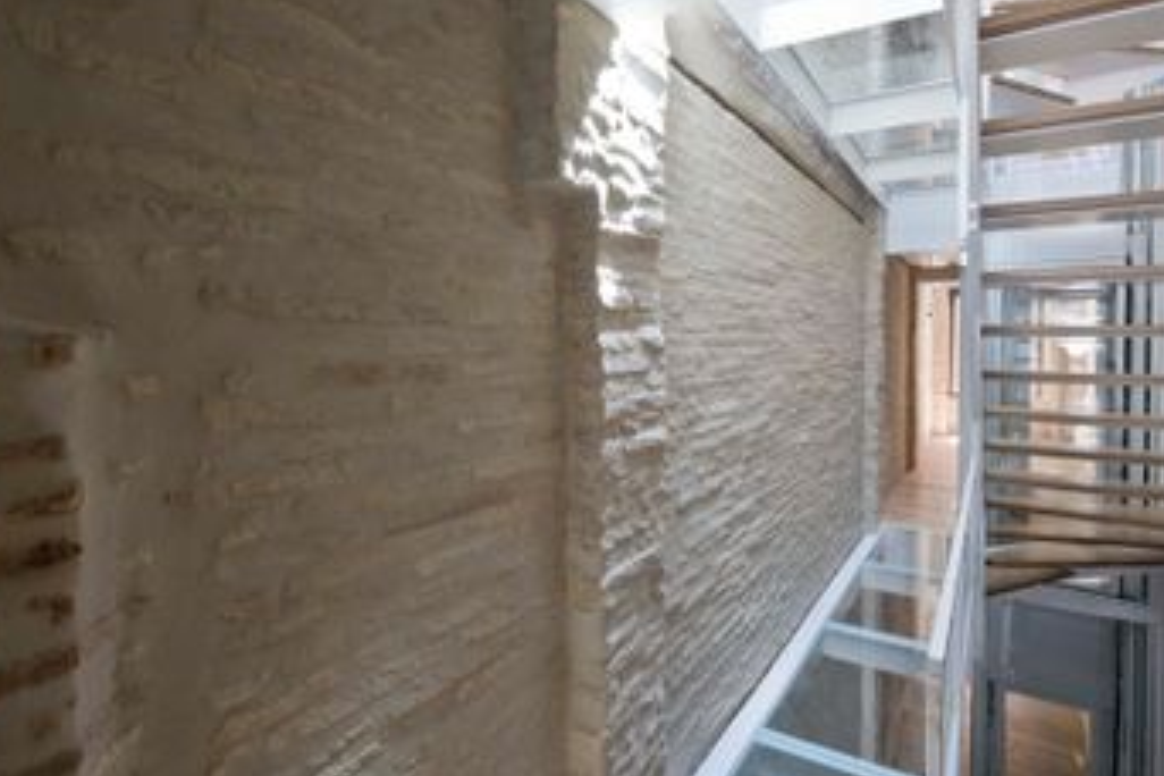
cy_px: 356
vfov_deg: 67.3
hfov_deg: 89.7
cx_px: 647
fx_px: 582
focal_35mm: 18
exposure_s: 1/2
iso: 500
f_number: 16
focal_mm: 14
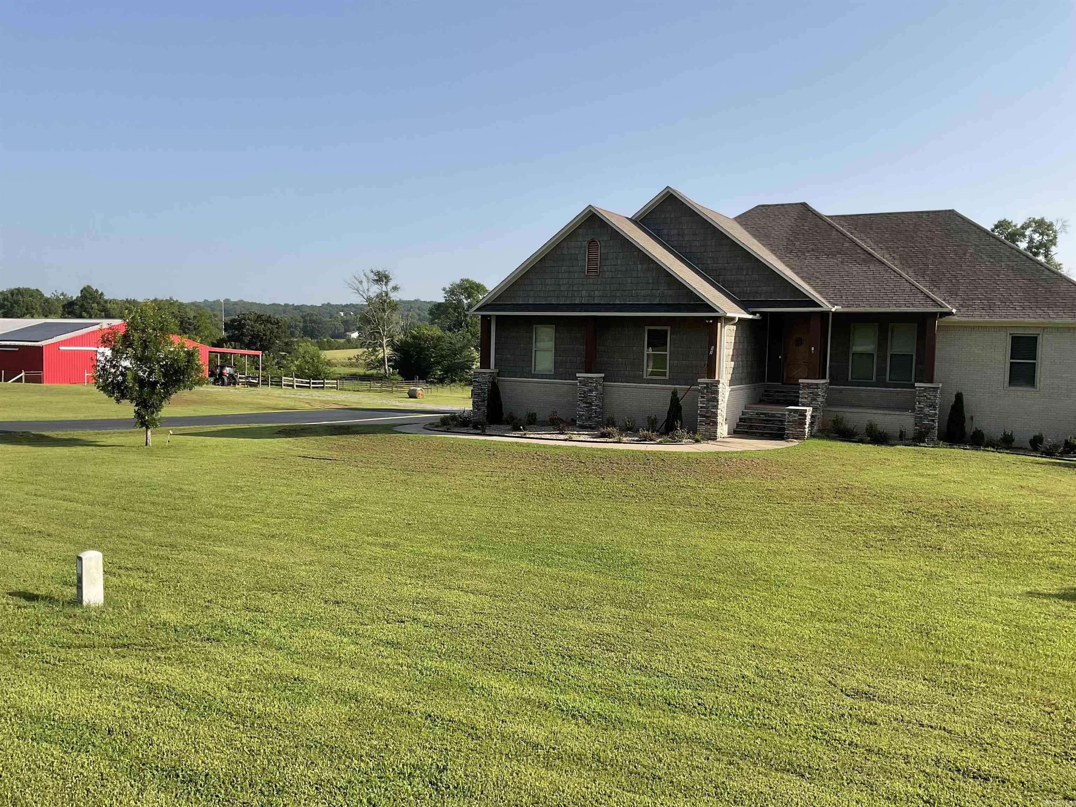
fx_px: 901
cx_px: 538
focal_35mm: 29
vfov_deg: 48.2
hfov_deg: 61.7
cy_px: 404
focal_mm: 3
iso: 16
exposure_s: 1/1451
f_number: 1.8
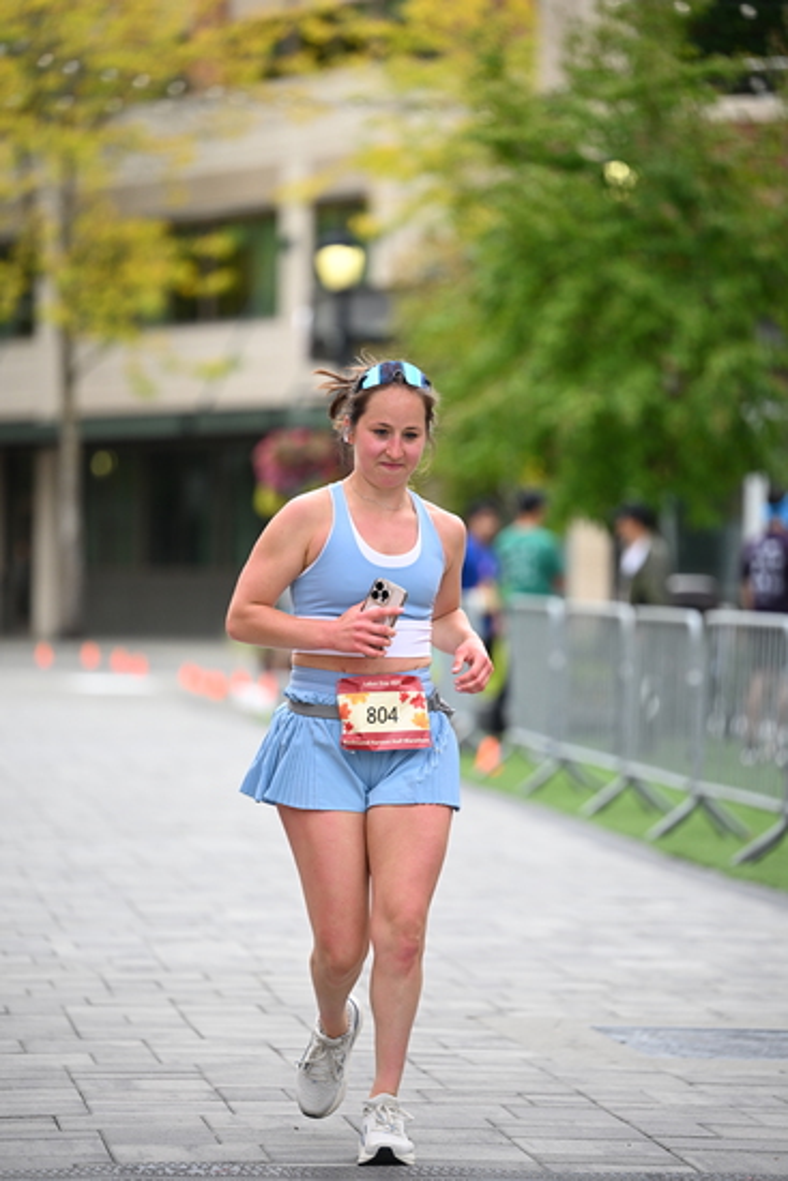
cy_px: 590
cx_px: 394
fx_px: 5250
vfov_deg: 12.8
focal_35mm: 160
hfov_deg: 8.6
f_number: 2.8
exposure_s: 1/2000
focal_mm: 160
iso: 640
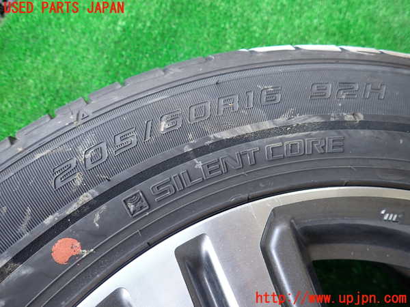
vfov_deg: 54.9
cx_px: 205
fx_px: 296
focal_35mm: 25
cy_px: 154
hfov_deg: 69.4
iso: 100
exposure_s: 1/125
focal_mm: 4.5
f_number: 2
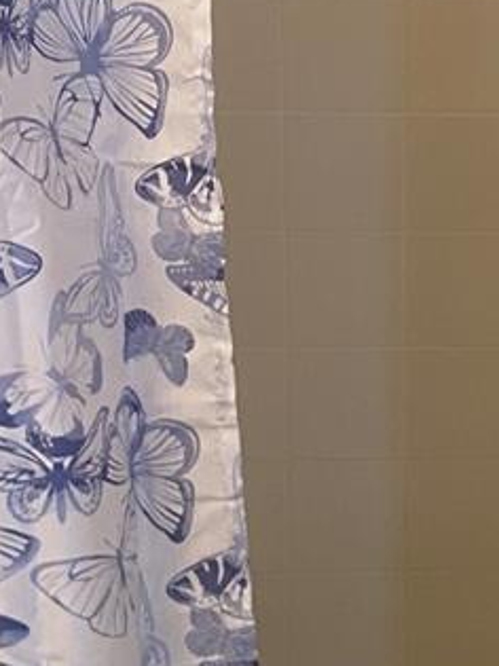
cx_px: 541
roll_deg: -0.9
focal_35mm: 99
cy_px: 328
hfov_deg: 14.6
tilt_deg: -11.5
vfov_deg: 19.8
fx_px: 1904
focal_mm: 4.25
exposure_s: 1/60
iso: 125
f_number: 1.8
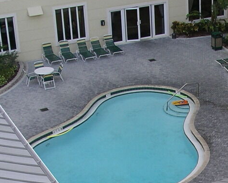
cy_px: 238
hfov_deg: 15.5
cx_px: 193
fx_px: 830
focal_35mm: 123
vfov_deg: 12.2
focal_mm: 7.8
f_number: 2.8
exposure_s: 1/109
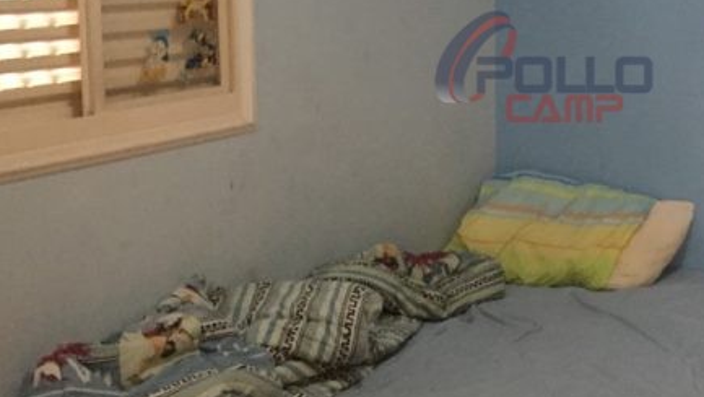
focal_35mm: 56
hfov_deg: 36.2
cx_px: 545
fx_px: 1046
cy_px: 68
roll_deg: -1.9
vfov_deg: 21.2
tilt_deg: -4.3
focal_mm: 4.15
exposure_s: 1/15
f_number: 2.2
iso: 500
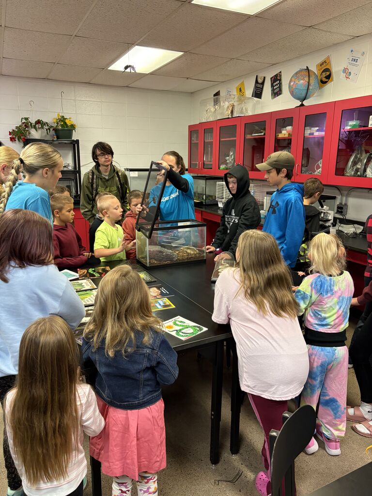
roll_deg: +0.2
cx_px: 186
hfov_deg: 53.1
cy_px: 248
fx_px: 373
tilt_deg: -11.4
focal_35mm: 26
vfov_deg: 67.3
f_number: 1.6
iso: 250
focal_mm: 5.96
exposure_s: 1/60
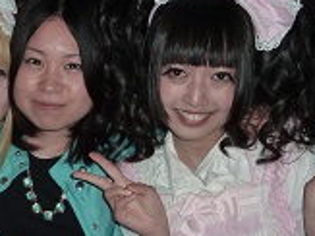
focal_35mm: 86
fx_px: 782
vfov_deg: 17.1
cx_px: 77
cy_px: 175
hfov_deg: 22.6
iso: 125
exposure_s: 1/125
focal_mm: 5.3
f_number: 3.5
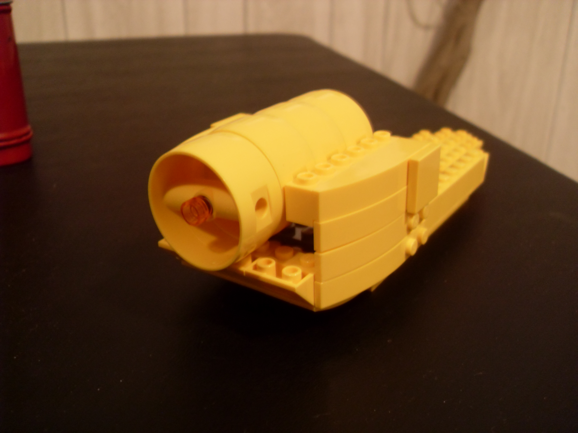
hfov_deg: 52.6
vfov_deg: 40.7
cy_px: 216
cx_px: 289
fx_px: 584
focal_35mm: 35
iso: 200
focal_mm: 6.3
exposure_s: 1/4
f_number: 2.8
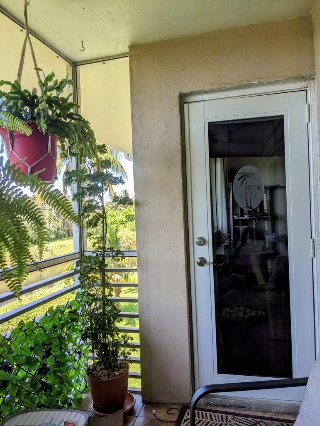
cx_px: 160
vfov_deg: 65.3
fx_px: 333
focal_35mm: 27
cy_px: 213
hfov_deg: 51.4
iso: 45
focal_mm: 4.38
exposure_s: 1/405
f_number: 1.73
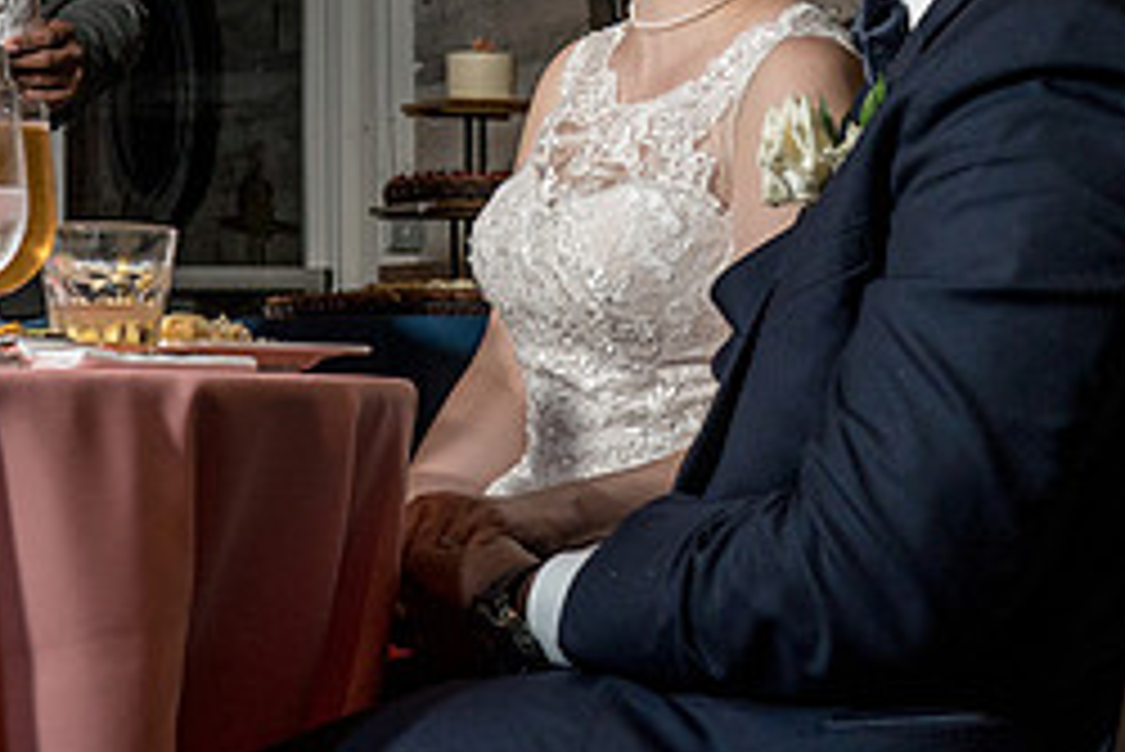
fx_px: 2877
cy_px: 119
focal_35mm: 92
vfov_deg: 14.8
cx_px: 379
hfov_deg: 22.0
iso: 800
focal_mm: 35
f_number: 5.6
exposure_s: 1/200
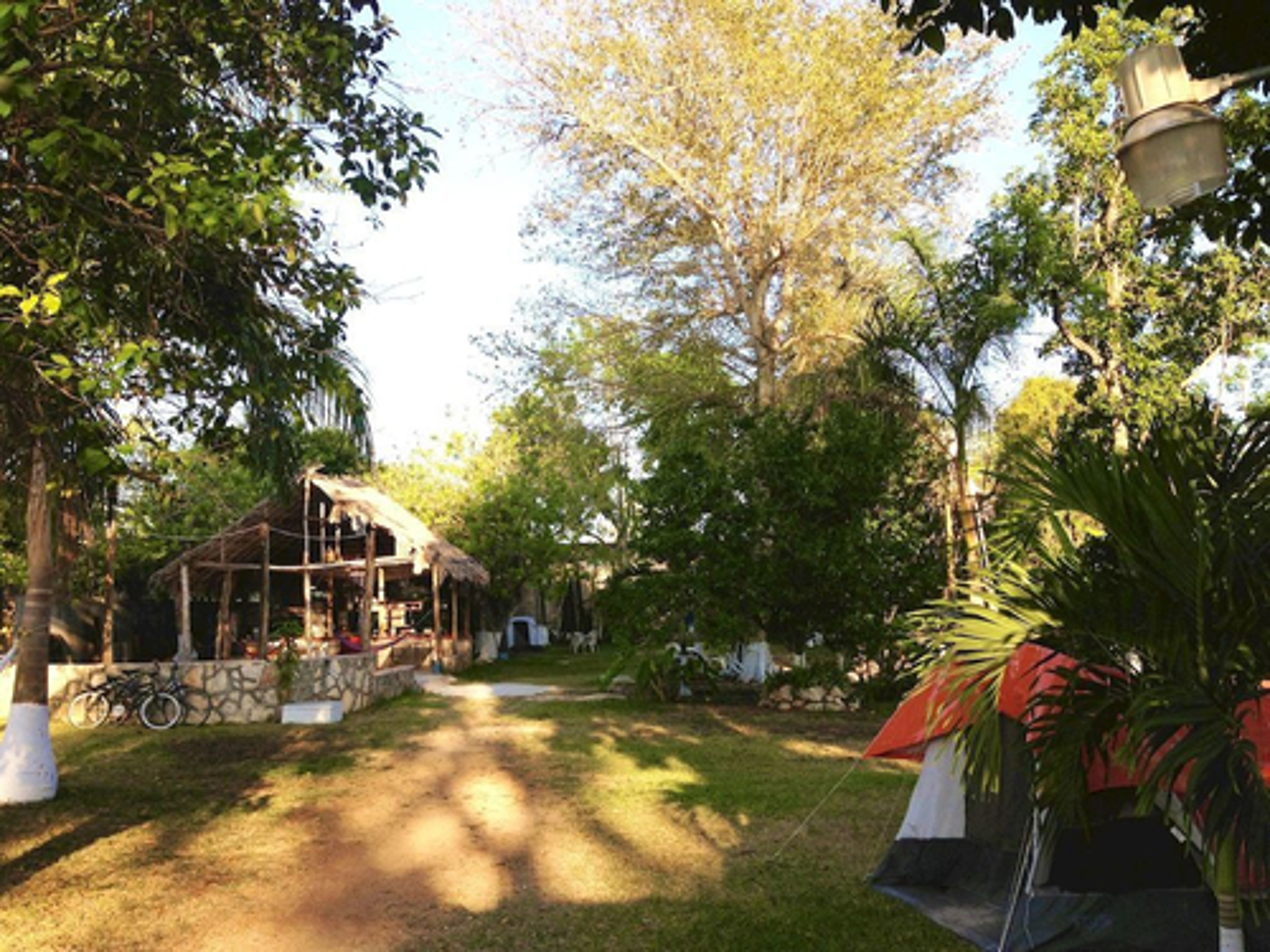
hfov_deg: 55.4
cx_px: 635
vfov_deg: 42.9
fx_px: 1211
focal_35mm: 33
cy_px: 476
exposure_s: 1/423
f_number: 2.4
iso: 50
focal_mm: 4.13
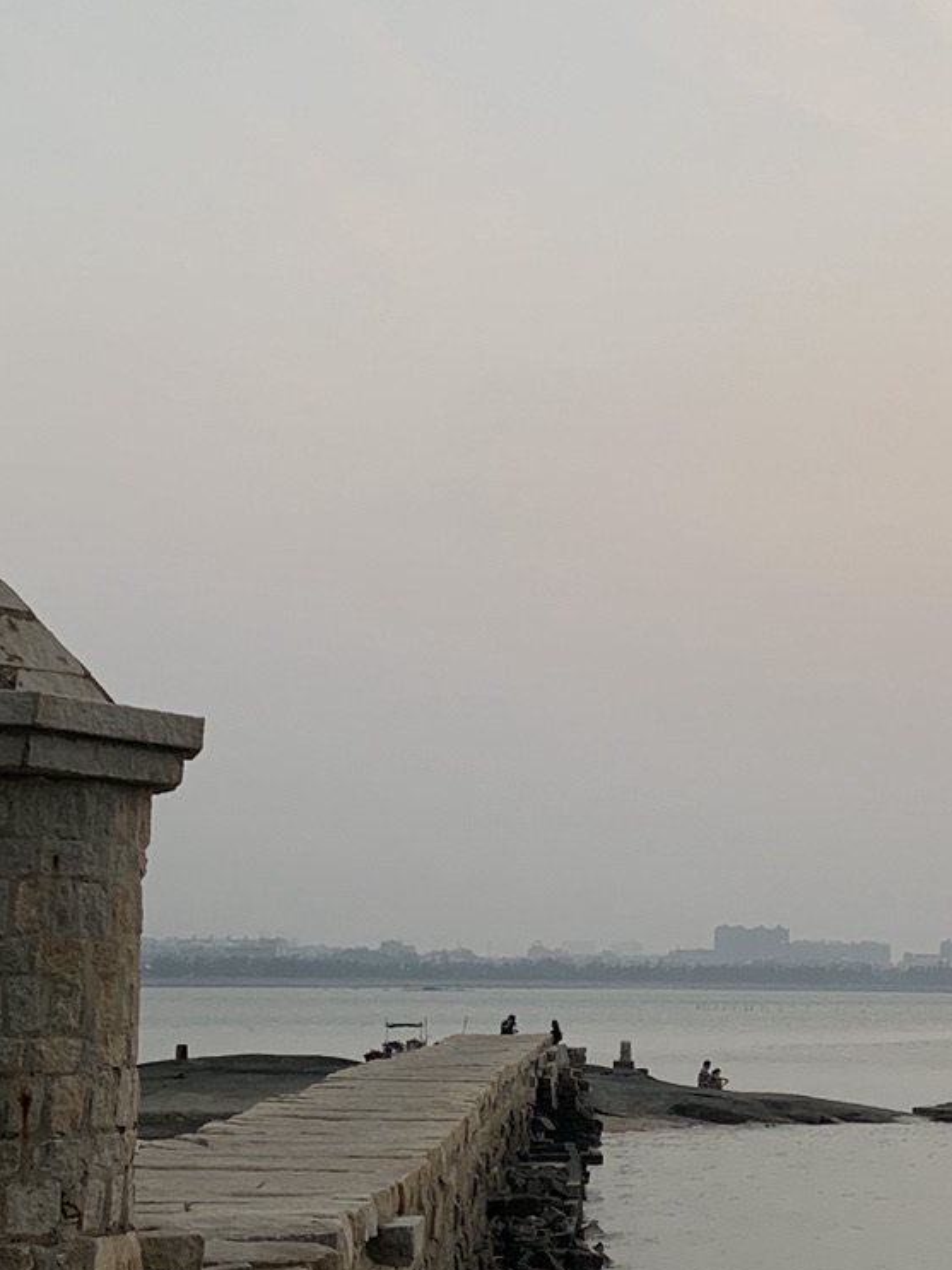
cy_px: 638
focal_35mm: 70
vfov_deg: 27.8
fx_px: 2568
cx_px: 786
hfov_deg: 20.7
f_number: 1.8
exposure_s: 1/100
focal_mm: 4.25
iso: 40
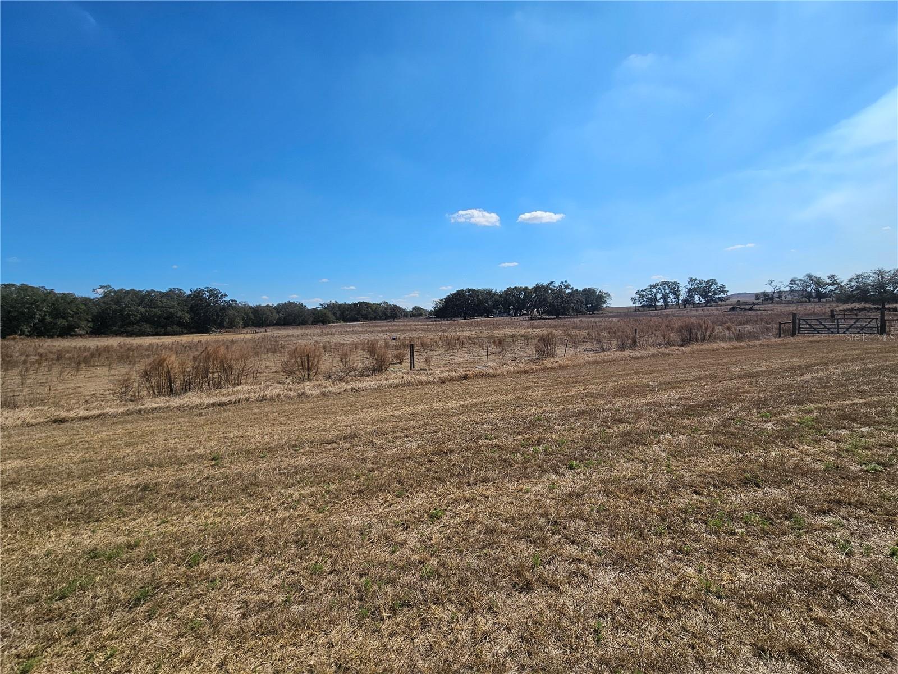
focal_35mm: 13
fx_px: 337
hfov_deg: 106.2
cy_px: 337
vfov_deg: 89.9
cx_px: 449
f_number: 2.2
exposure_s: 1/4021
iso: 50
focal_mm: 2.2
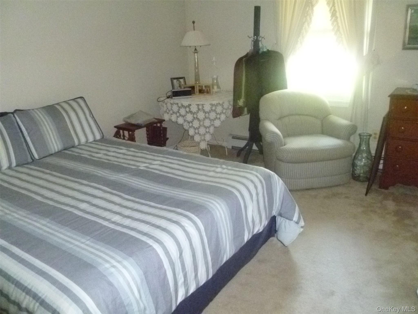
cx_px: 209
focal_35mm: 28
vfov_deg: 49.7
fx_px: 338
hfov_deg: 63.4
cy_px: 157
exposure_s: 1/30
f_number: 3.3
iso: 1600
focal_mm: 5
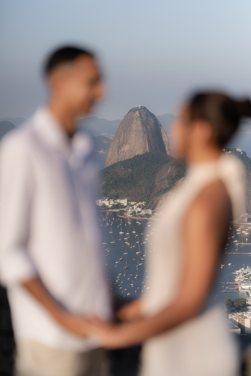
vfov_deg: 23.9
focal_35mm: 85
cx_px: 126
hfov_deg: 16.1
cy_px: 188
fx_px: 889
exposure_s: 1/8000
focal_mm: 85
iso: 100
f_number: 1.4
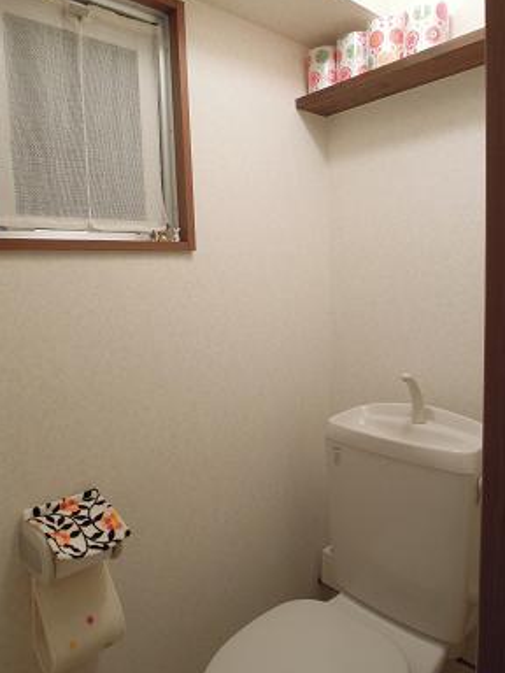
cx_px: 249
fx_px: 486
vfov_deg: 69.4
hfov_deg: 54.9
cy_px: 326
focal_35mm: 25
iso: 400
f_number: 5
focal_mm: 4.3
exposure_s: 1/10
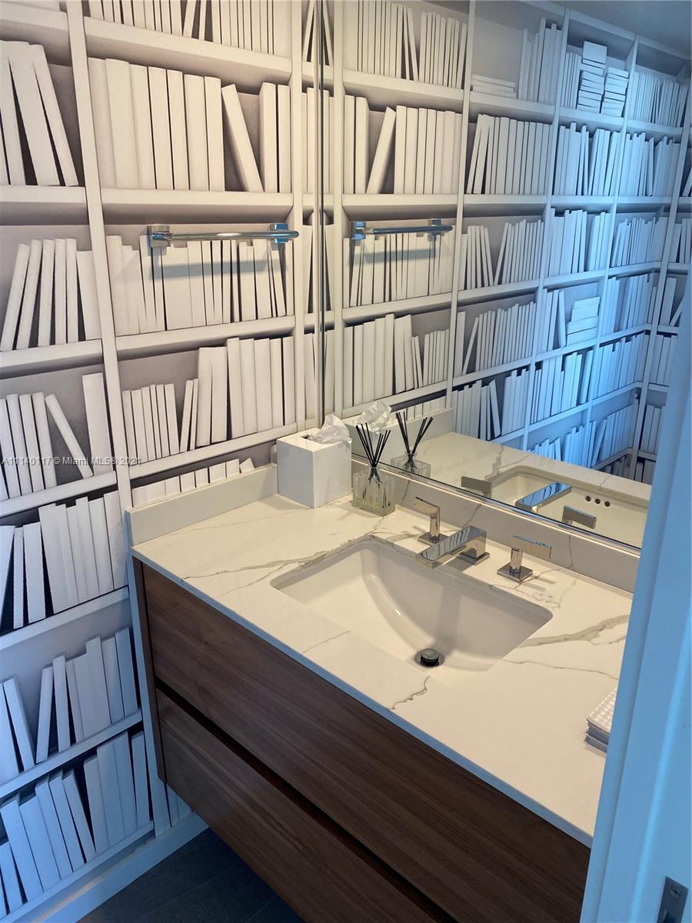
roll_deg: -1.1
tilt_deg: -19.8
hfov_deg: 53.1
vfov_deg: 67.3
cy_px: 462
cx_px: 346
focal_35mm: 26
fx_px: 693
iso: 125
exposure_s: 1/120
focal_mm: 4.25
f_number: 1.8
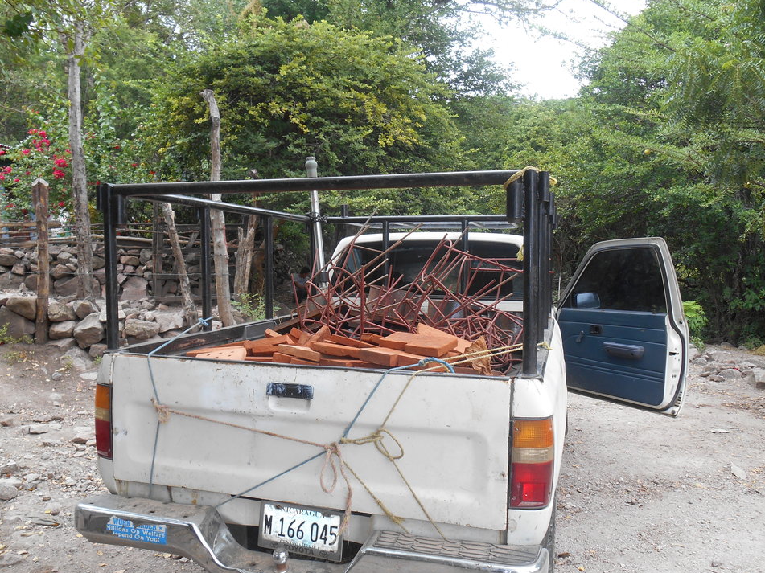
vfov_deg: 49.7
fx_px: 619
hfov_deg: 63.4
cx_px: 380
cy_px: 305
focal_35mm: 28
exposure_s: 1/50
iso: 80
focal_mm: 4.7
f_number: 3.4
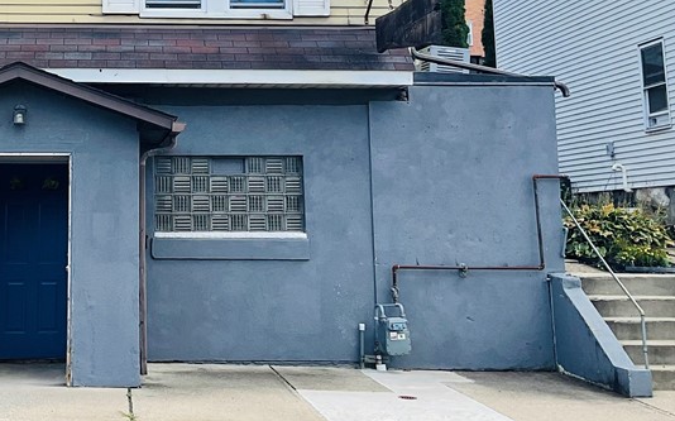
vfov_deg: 21.6
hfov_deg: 33.5
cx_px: 131
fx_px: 1085
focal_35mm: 59
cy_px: 58
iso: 16
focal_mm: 3
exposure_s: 1/666
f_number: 1.8
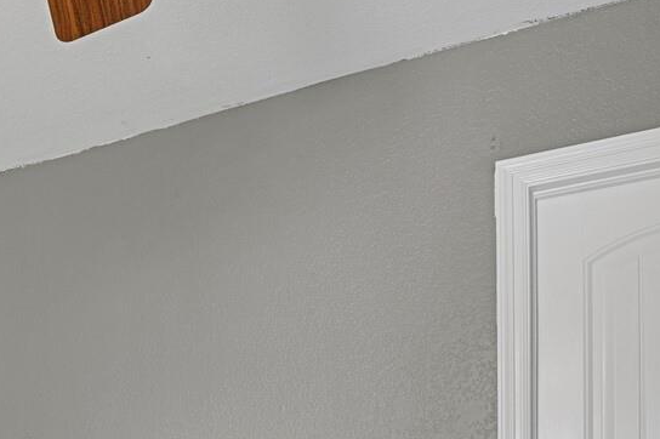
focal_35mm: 50
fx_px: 916
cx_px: -15
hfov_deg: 35.4
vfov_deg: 23.4
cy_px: 591
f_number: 8
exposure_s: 2.5
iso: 250
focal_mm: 17
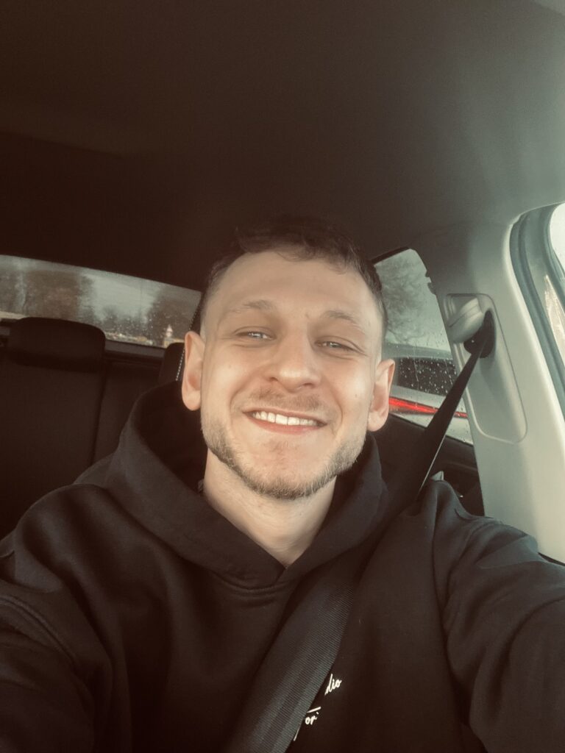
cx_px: 282
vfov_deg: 60.0
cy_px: 376
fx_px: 653
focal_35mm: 30
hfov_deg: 46.8
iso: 64
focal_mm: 2.71
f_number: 2.2
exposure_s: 1/121
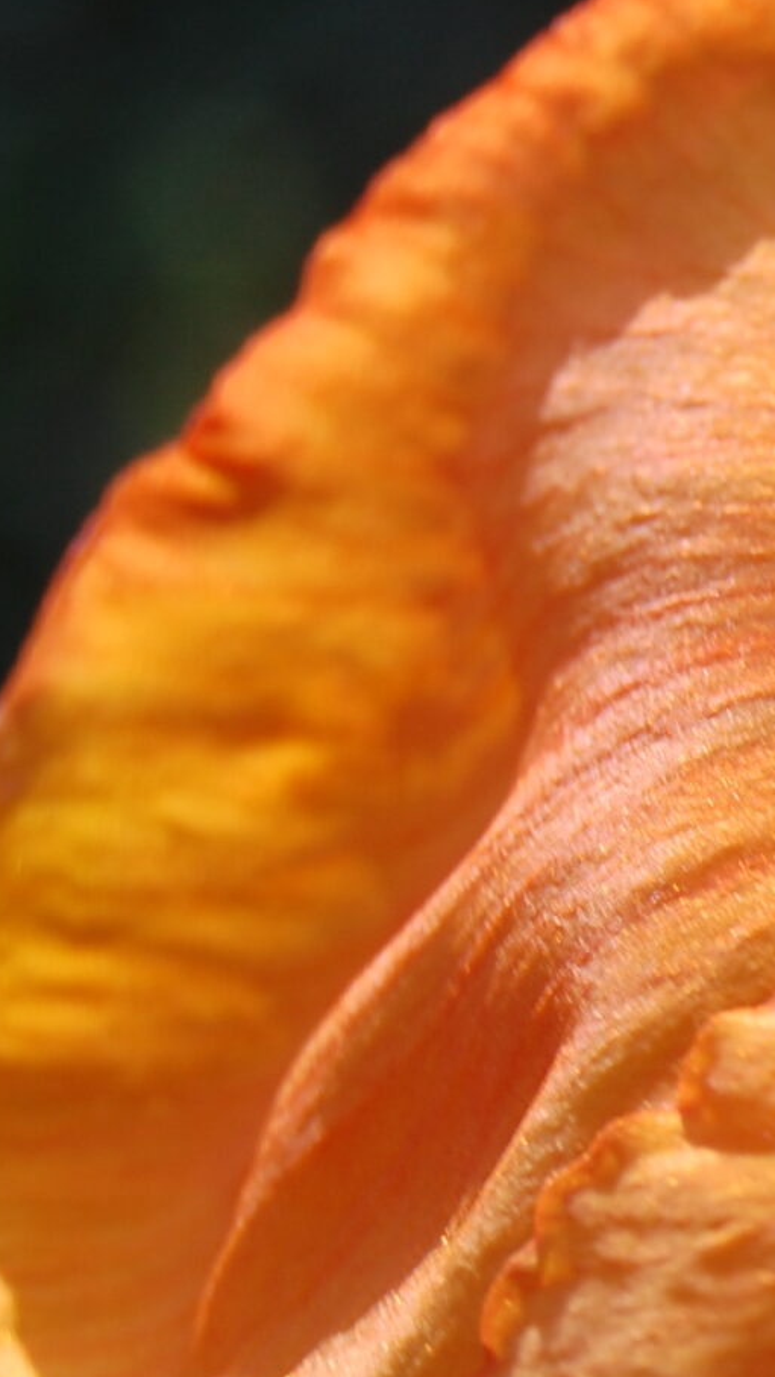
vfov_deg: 8.8
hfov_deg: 4.9
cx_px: 1758
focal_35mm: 243
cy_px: 1030
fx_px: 8892
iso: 200
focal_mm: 55
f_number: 8
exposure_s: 1/250
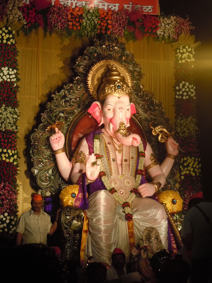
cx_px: 106
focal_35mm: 87
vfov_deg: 22.5
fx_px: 710
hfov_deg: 17.0
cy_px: 142
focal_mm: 15.6
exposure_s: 1/80
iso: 200
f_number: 5.3
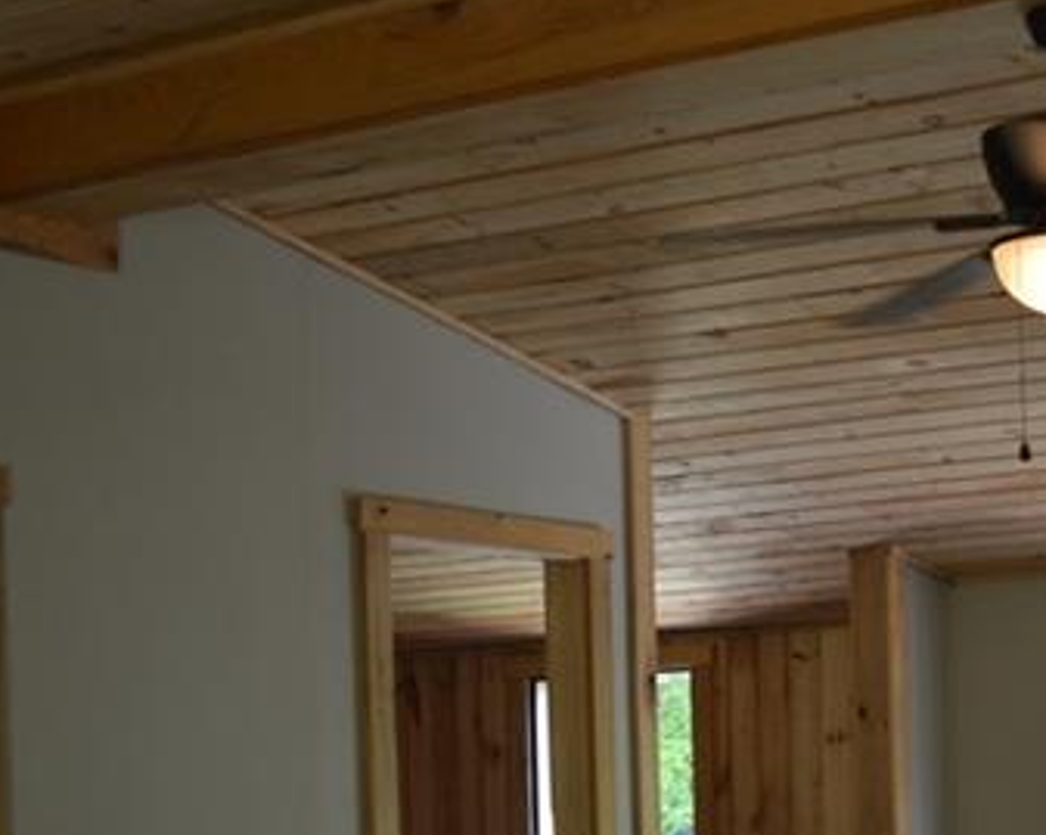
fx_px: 2382
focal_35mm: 77
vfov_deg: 19.4
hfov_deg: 23.2
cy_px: 819
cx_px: 1161
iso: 400
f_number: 4
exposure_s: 1/60
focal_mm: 18
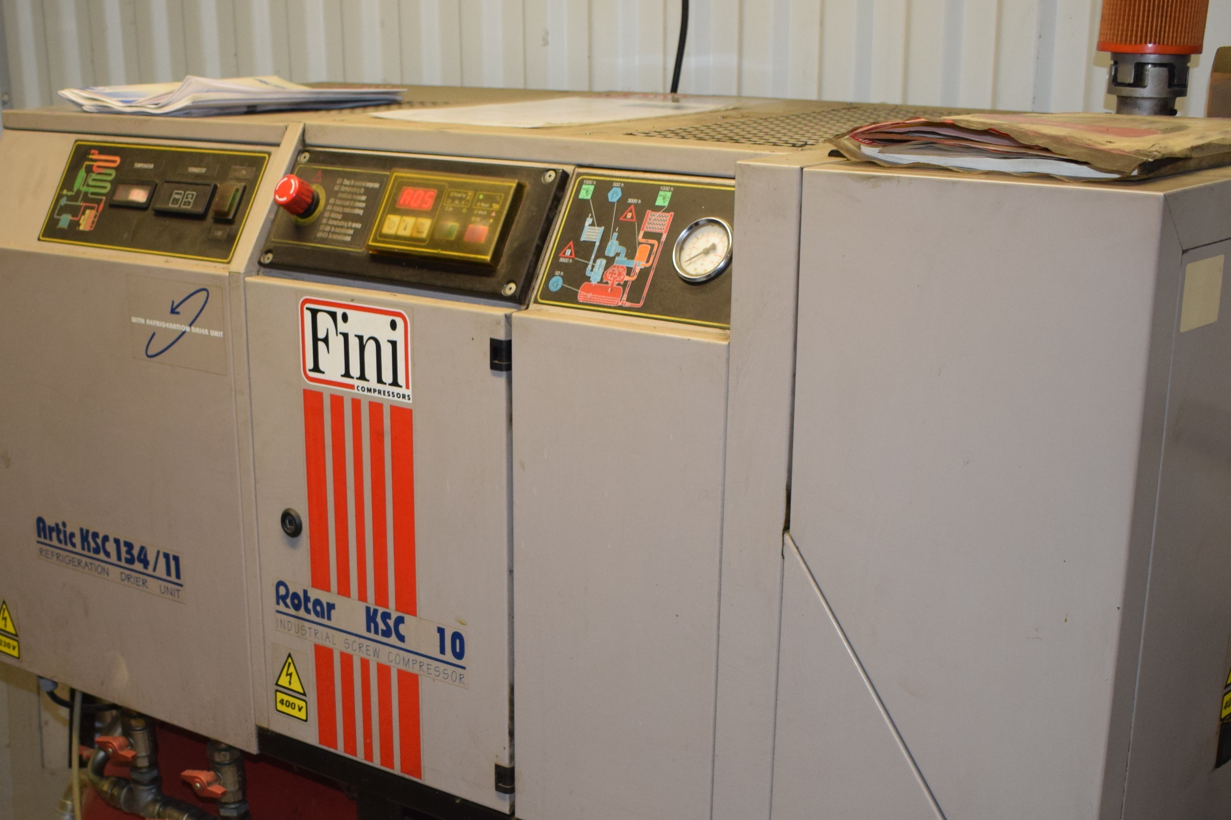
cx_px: 433
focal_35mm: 54
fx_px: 1846
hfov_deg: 36.6
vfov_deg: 24.4
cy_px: 724
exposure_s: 1/60
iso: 800
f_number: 4
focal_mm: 20
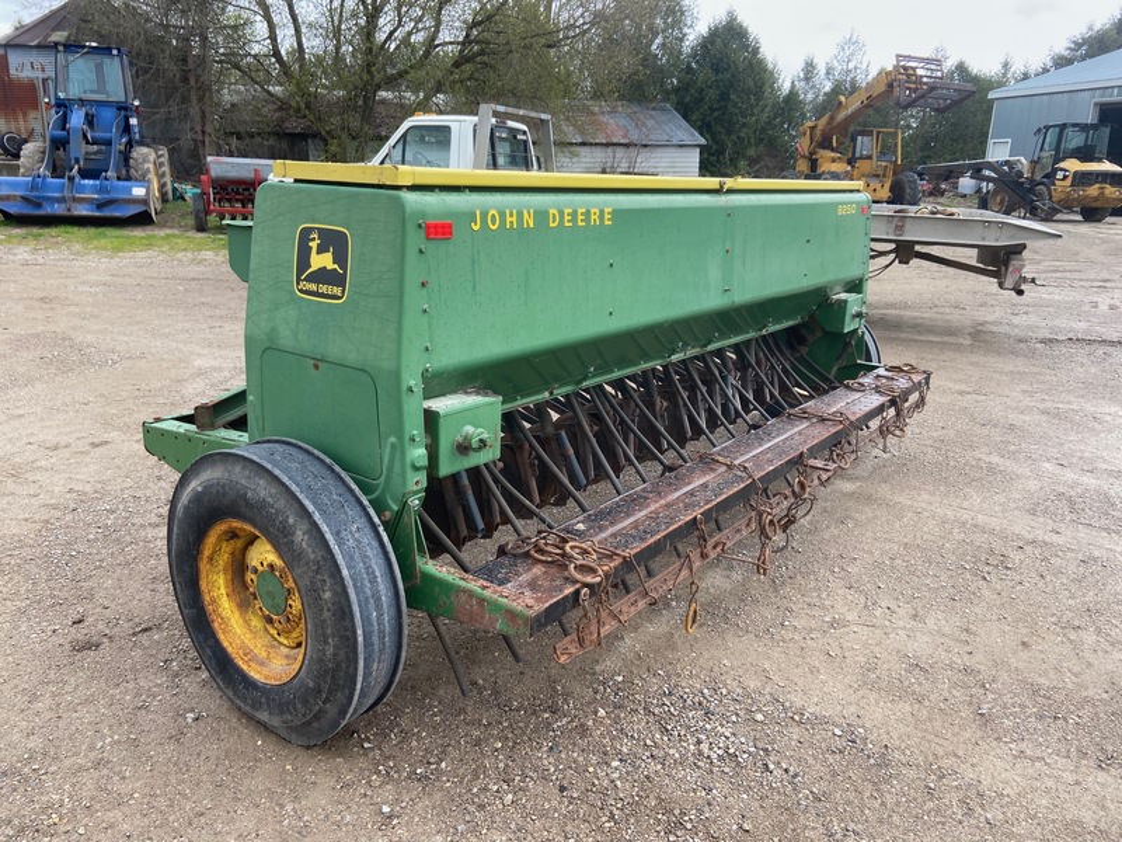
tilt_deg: -22.5
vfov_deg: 53.1
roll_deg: -2.6
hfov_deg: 67.3
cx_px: 561
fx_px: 843
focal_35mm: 26
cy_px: 421
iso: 32
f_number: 1.8
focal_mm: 4.25
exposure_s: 1/441
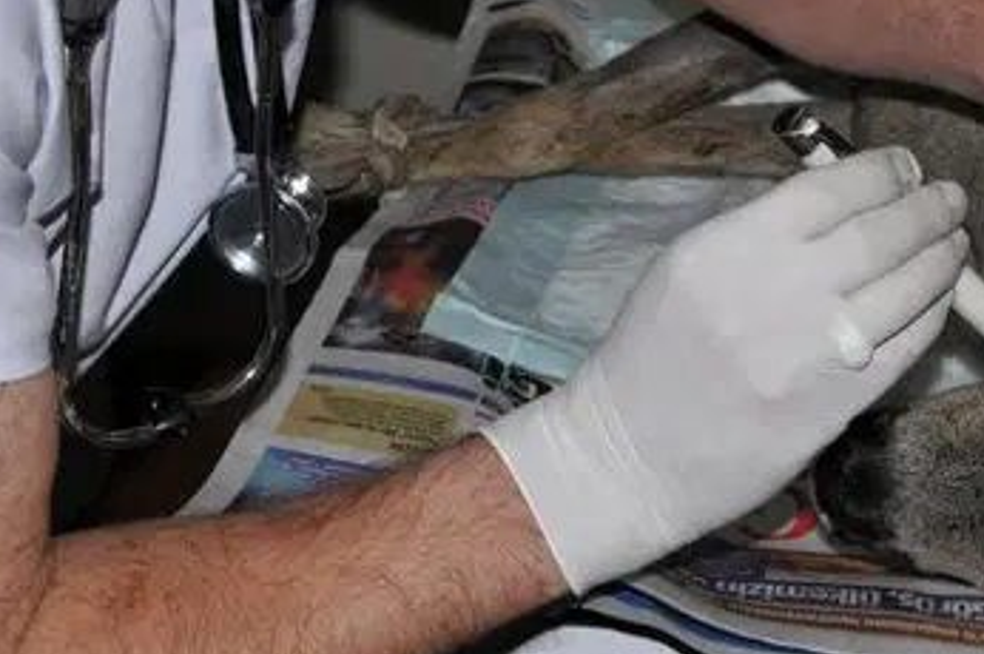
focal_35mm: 95
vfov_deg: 14.1
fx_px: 2602
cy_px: -38
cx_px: 748
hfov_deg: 21.2
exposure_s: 1/100
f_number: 5
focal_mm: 25
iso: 250
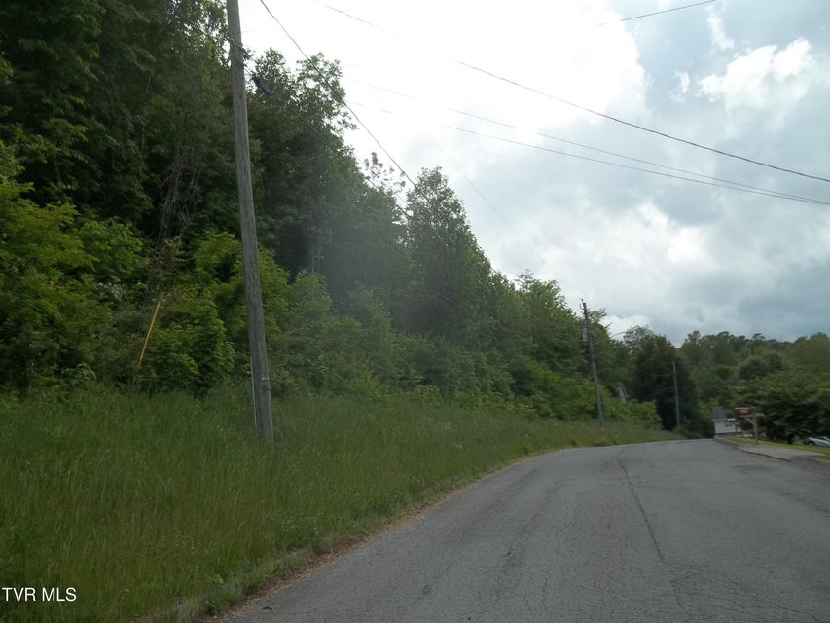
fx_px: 791
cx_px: 415
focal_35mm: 33
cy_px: 312
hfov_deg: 55.3
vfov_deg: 43.0
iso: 64
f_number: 8
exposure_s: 1/125
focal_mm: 5.9
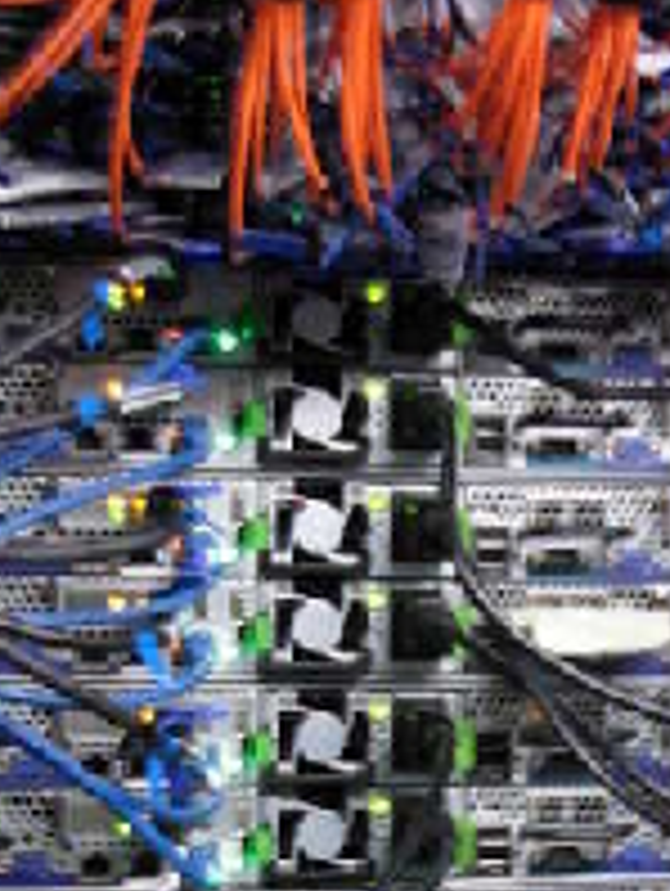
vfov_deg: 21.0
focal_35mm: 92
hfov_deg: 16.1
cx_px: 441
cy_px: 742
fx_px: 2369
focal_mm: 6.3
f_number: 2.9
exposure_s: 1/4
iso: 154
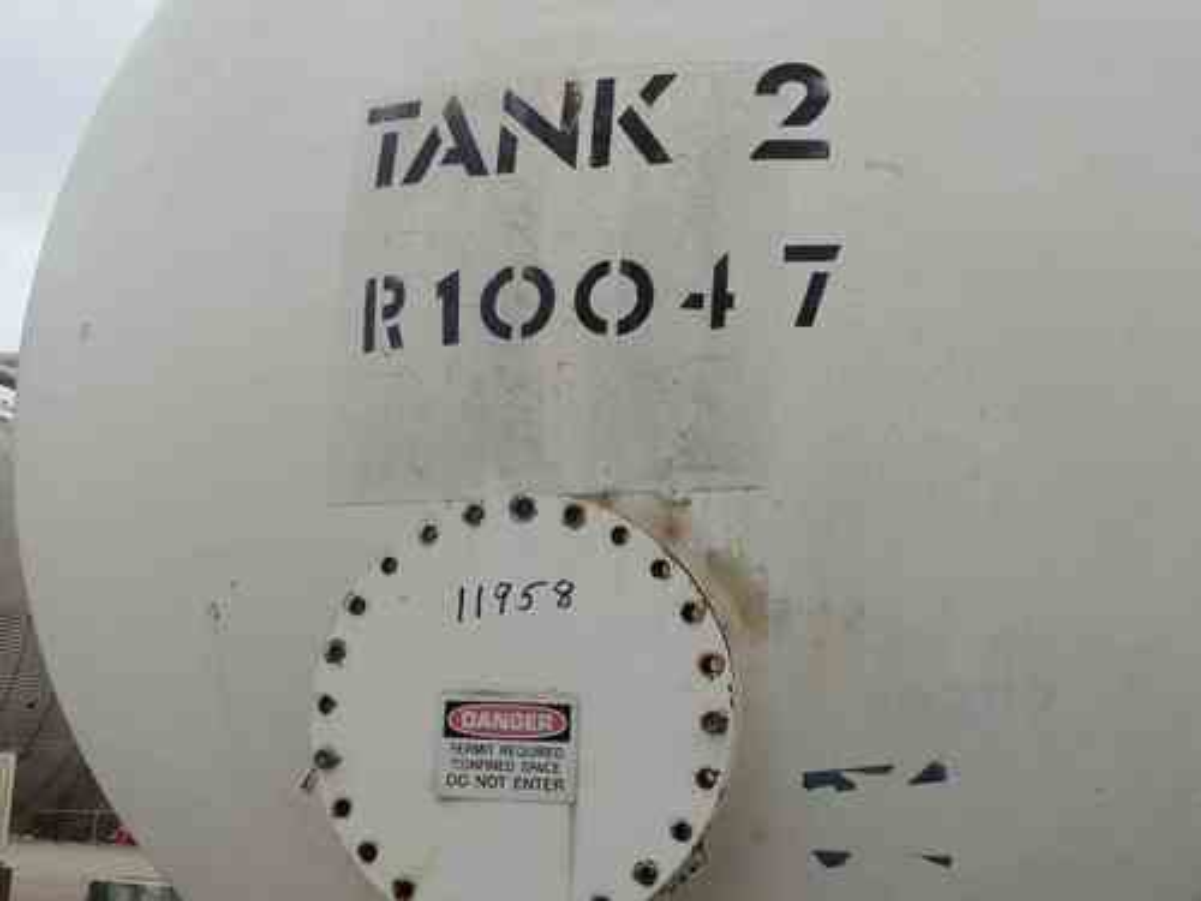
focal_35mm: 43
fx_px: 1492
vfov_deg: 33.6
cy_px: 450
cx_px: 600
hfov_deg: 43.9
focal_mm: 7.6
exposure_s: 1/160
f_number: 3.4
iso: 100
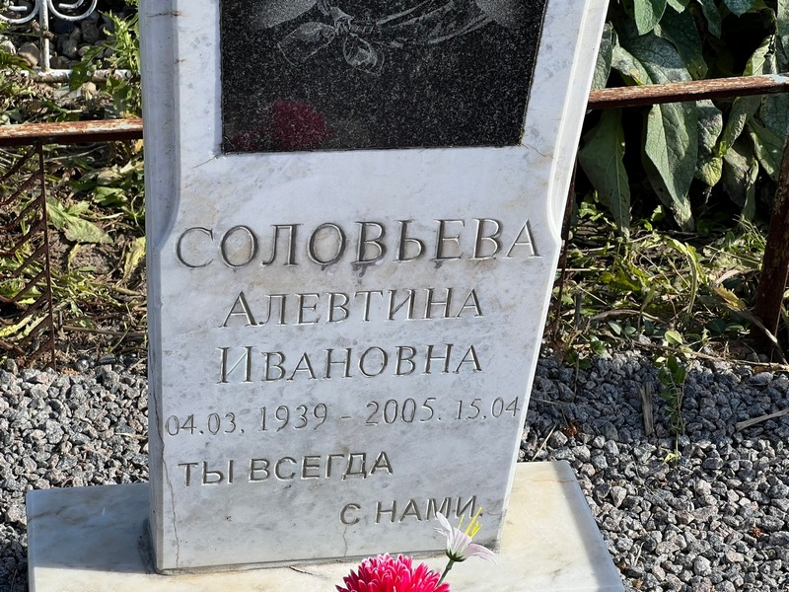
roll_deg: -4.0
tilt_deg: -34.8
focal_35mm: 77
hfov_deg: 25.3
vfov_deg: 19.1
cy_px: 296
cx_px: 394
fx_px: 1755
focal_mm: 9
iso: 32
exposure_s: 1/626
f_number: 2.8
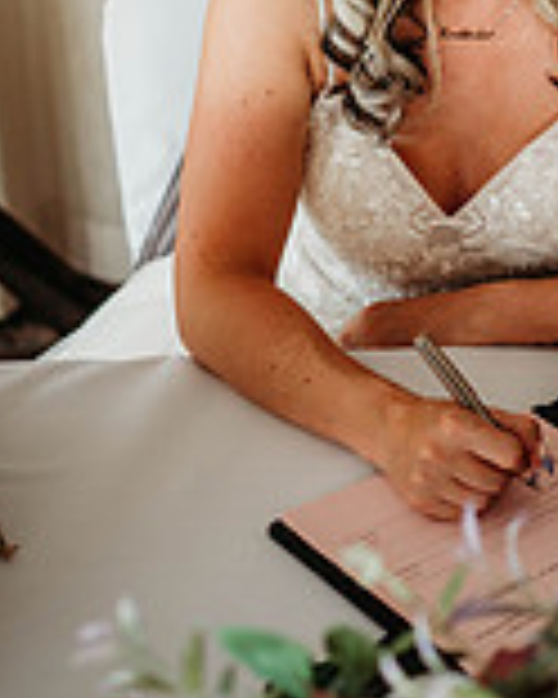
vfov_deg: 19.9
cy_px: 135
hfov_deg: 15.8
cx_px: 578
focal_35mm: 95
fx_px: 1961
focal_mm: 35
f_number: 2
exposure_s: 1/200
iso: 560
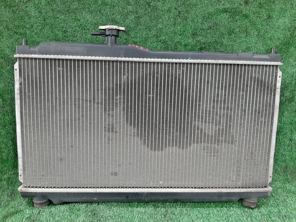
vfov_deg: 53.1
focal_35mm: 26
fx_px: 222
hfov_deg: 67.3
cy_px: 111
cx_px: 148
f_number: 1.7
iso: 234
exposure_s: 1/25
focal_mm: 3.93
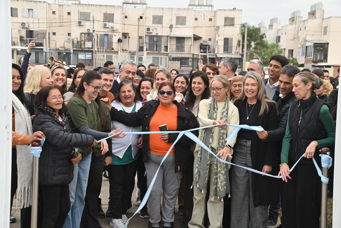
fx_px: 549
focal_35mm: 58
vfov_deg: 23.4
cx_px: 170
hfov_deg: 34.5
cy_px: 114
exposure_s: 1/200
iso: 500
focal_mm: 58
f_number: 7.1
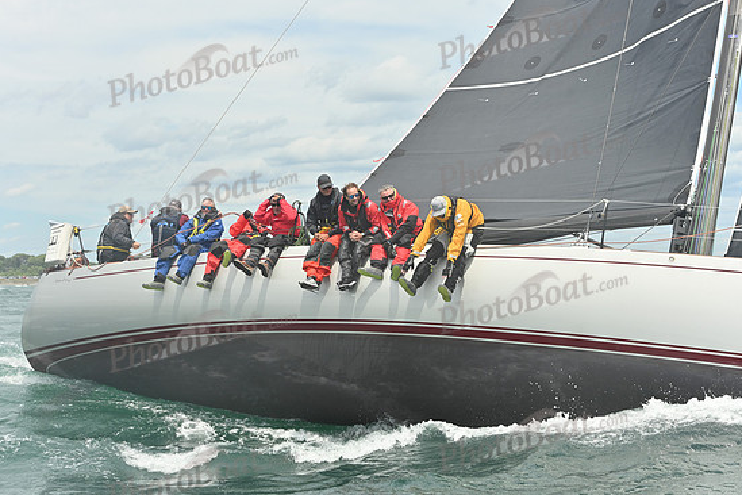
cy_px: 248
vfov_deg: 18.4
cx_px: 369
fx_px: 1525
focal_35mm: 74
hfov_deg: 27.3
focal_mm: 70
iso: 250
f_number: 6.3
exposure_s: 1/1250
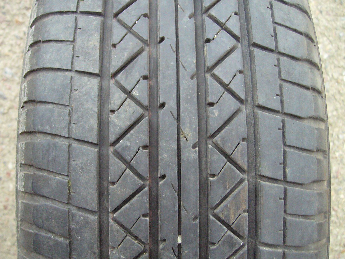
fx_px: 349
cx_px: 172
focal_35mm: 35
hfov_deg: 52.6
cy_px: 130
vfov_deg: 40.7
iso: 400
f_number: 5.6
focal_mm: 5.8
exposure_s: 1/160
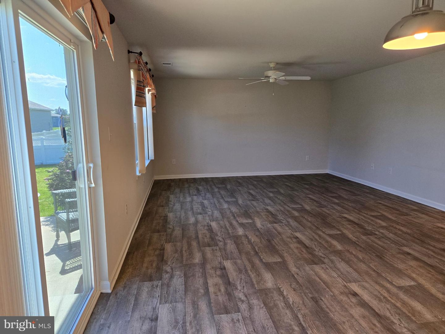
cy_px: 167
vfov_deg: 58.9
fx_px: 296
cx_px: 222
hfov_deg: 73.9
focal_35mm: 23
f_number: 1.8
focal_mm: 5.4
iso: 125
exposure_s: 1/120
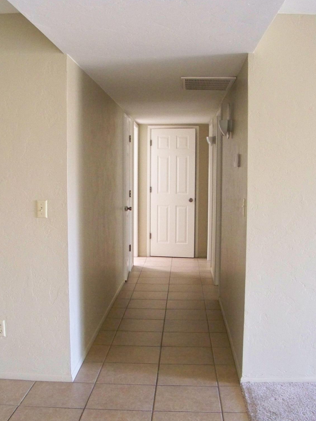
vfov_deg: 42.9
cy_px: 232
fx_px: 536
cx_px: 142
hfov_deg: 32.8
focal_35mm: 44
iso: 640
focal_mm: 5.85
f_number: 2.8
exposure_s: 1/30
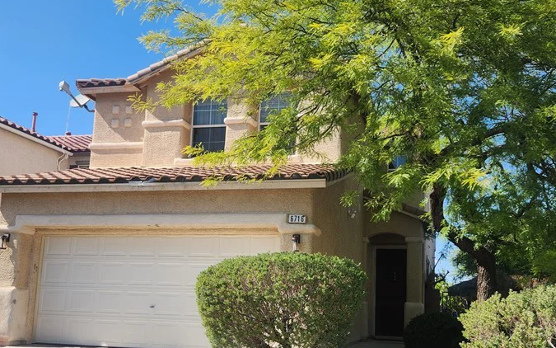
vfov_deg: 34.2
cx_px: 311
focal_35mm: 37
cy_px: 227
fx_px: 561
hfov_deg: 52.6
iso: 20
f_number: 1.8
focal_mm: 5.4
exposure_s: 1/1215
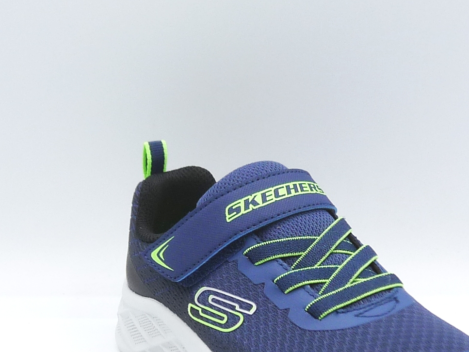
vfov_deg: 17.1
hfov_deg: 22.7
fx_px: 1166
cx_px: 266
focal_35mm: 86
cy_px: 255
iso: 100
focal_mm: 5.3
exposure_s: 1/160
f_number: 4
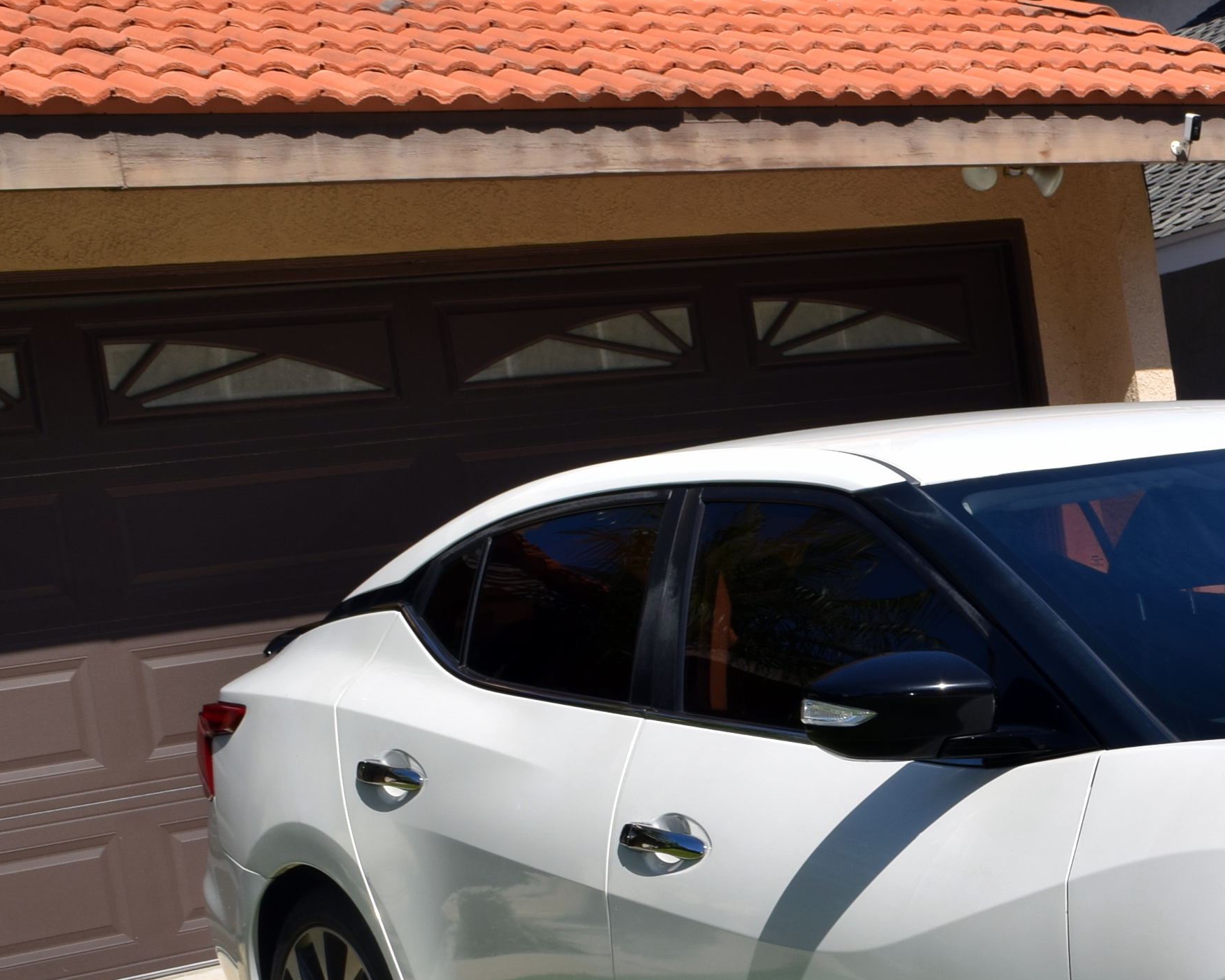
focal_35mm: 83
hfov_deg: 21.8
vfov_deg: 18.3
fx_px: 3017
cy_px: 762
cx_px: 1343
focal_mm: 23
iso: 100
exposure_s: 1/200
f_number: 14
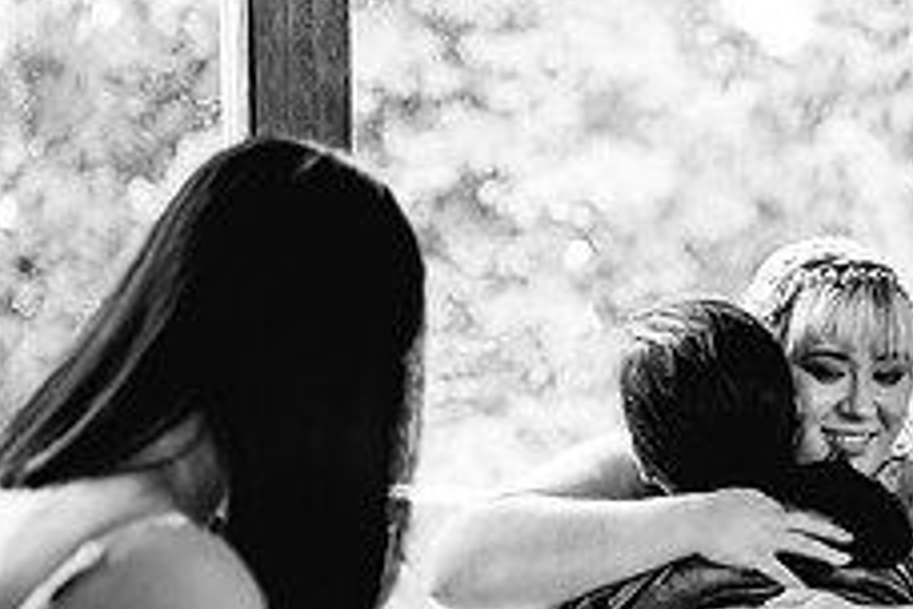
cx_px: 913
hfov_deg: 22.0
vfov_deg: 15.3
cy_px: 487
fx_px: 2257
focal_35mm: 89
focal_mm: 35
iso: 1250
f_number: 1.4
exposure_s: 1/250
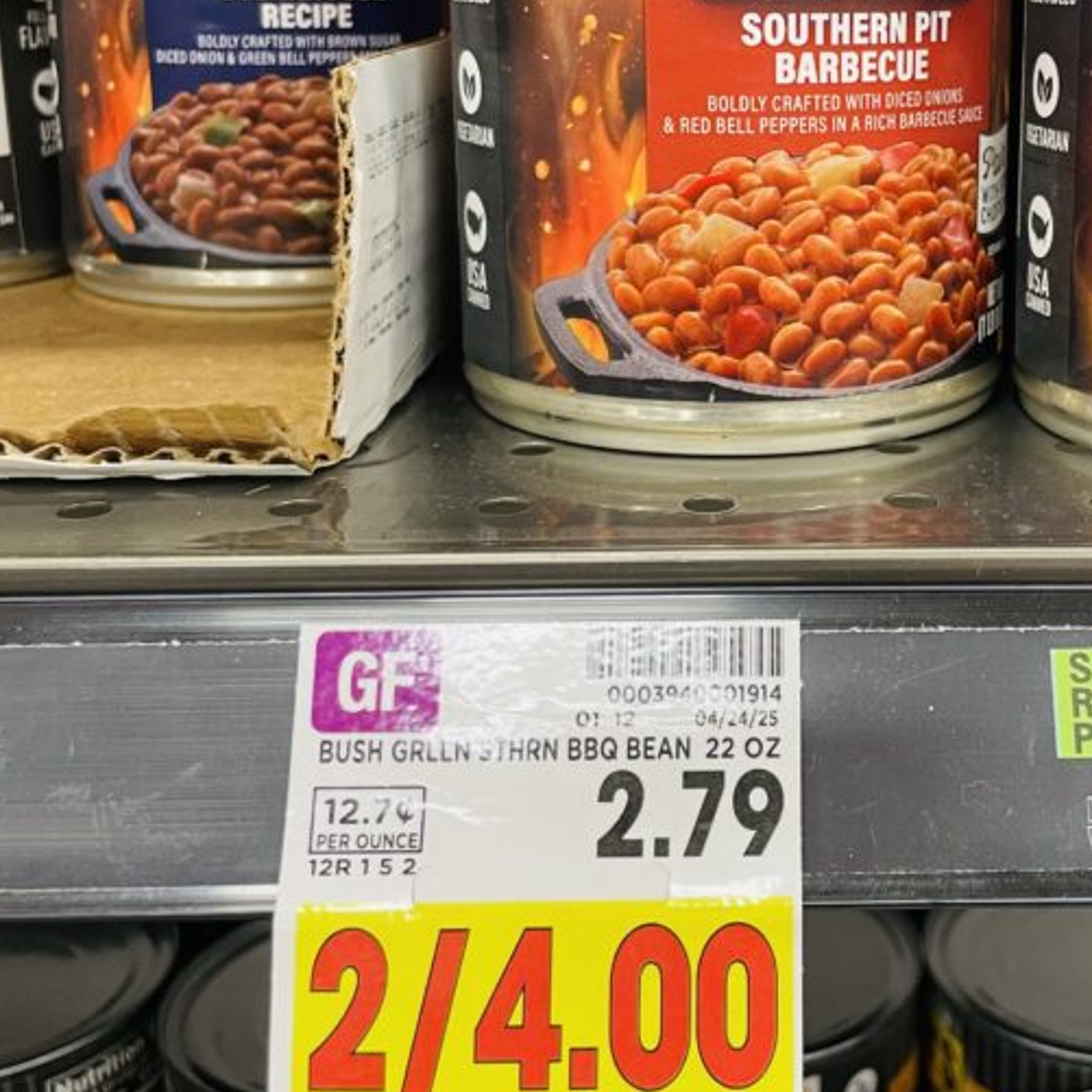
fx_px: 1677
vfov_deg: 35.6
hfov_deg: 35.3
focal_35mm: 47
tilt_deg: -12.7
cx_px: 811
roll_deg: -0.1
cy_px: 338
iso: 160
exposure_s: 1/60
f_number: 1.6
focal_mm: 4.2
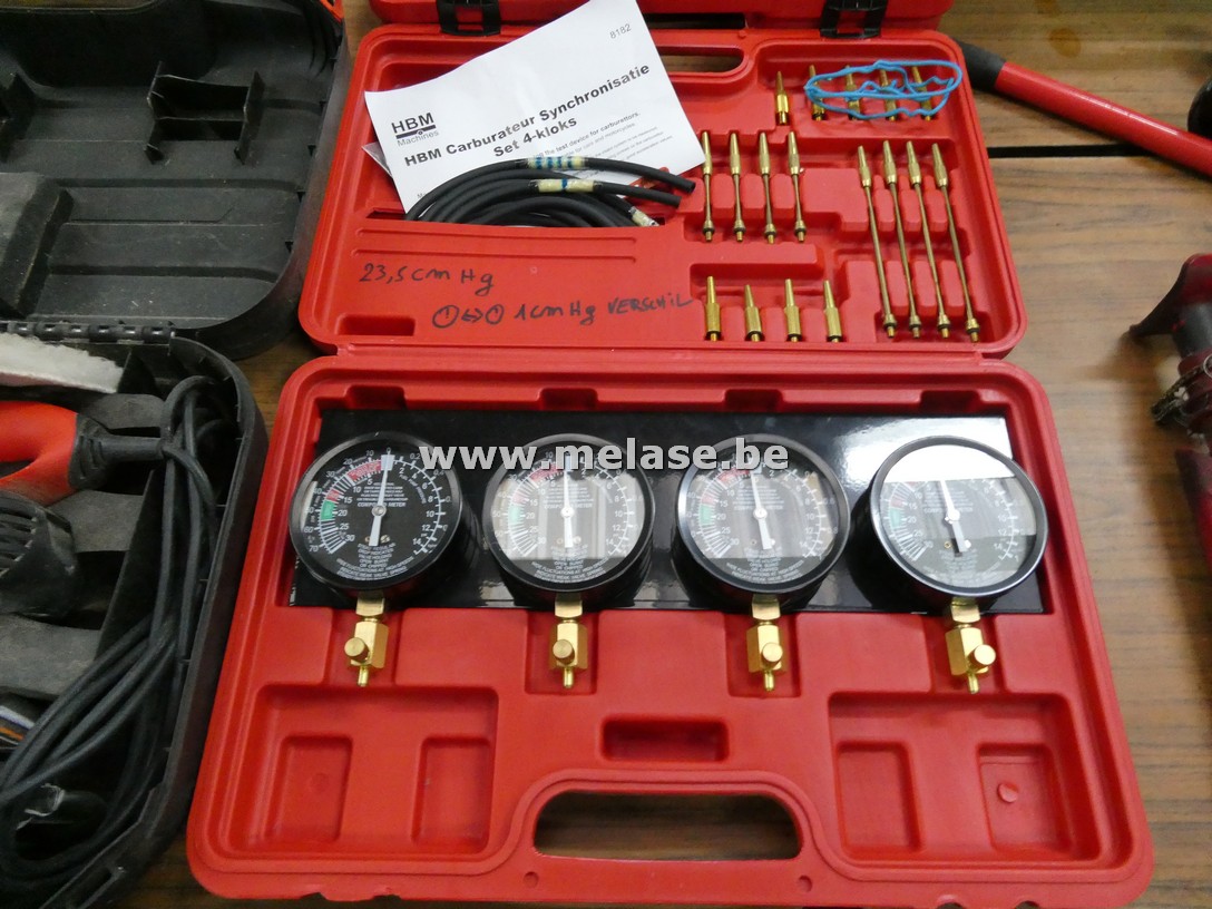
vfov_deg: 56.8
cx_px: 606
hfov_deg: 71.6
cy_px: 454
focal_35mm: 24
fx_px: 840
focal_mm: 4.3
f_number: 3.3
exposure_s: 1/60
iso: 800
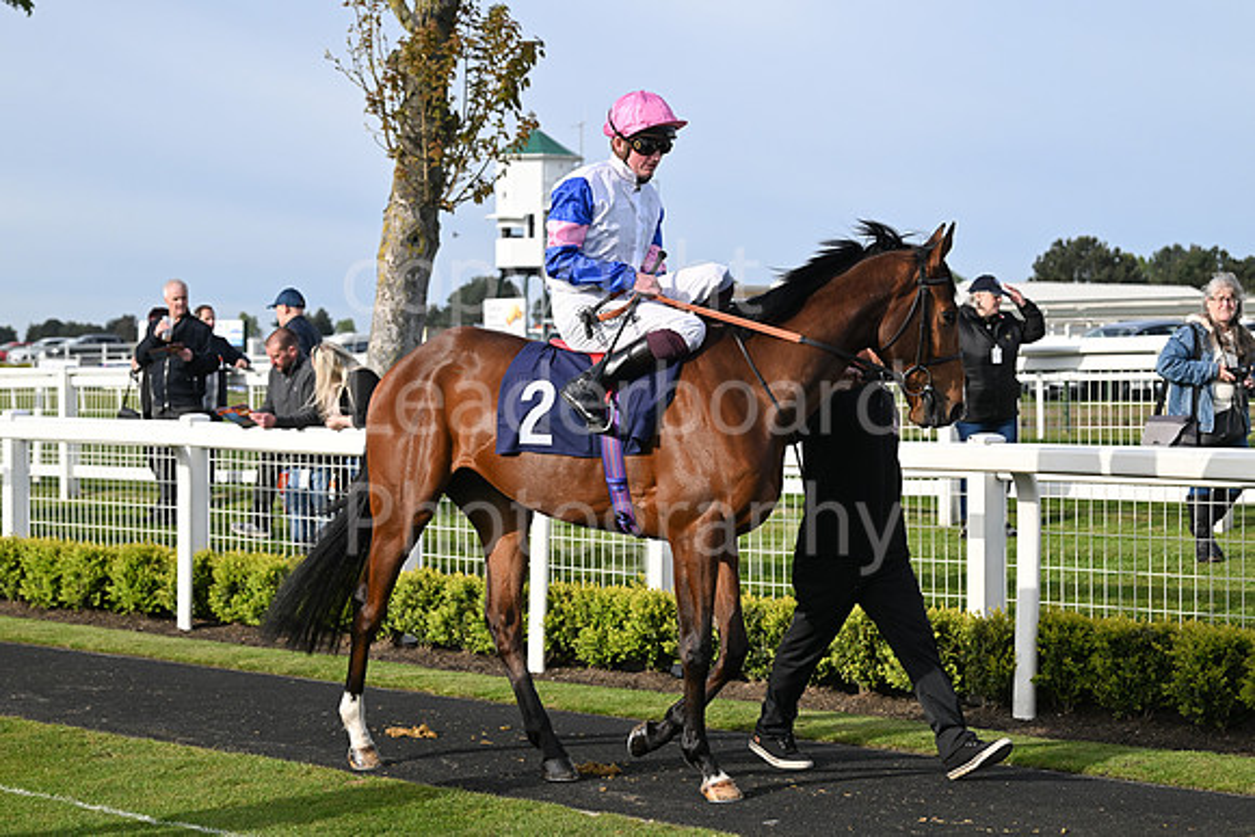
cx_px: 628
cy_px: 418
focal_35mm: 78
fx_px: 2720
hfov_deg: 26.0
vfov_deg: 17.5
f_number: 5.6
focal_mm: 78
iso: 800
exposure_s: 1/3200
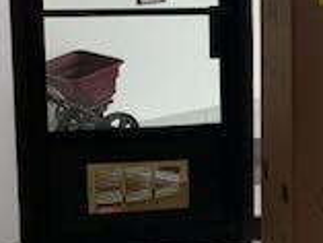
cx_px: 473
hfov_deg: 16.9
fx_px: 990
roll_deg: -0.4
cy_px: 23
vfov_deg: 13.8
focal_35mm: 106
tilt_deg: -11.1
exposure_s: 1/317
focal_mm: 4.25
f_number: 1.8
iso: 25
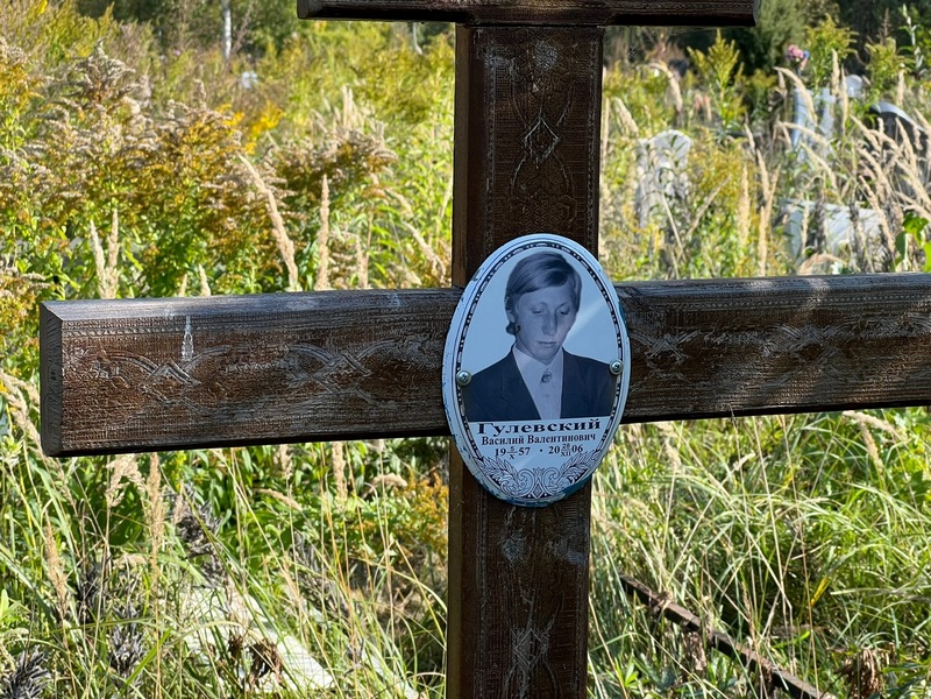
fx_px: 2071
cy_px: 350
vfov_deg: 19.1
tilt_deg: -10.8
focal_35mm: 77
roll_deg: -0.6
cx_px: 466
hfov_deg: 25.3
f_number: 2.8
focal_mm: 9
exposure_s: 1/188
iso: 32
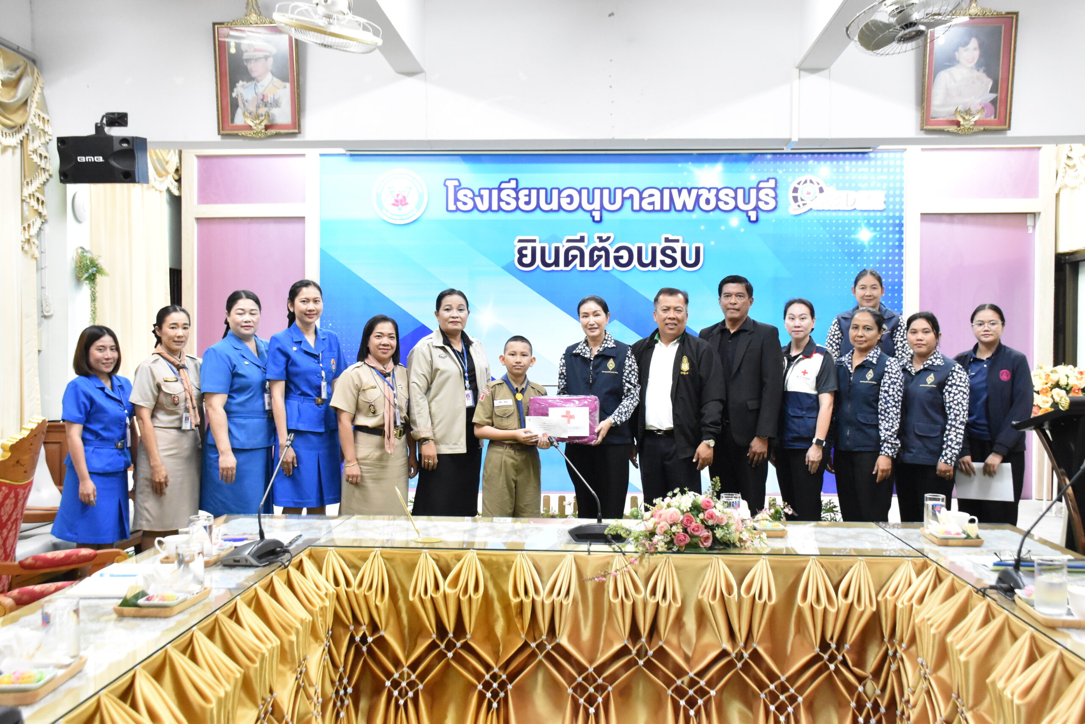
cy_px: 362
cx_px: 542
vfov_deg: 36.9
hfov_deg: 53.1
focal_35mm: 36
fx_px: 1085
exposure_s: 1/80
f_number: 6.3
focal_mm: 24
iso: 5000
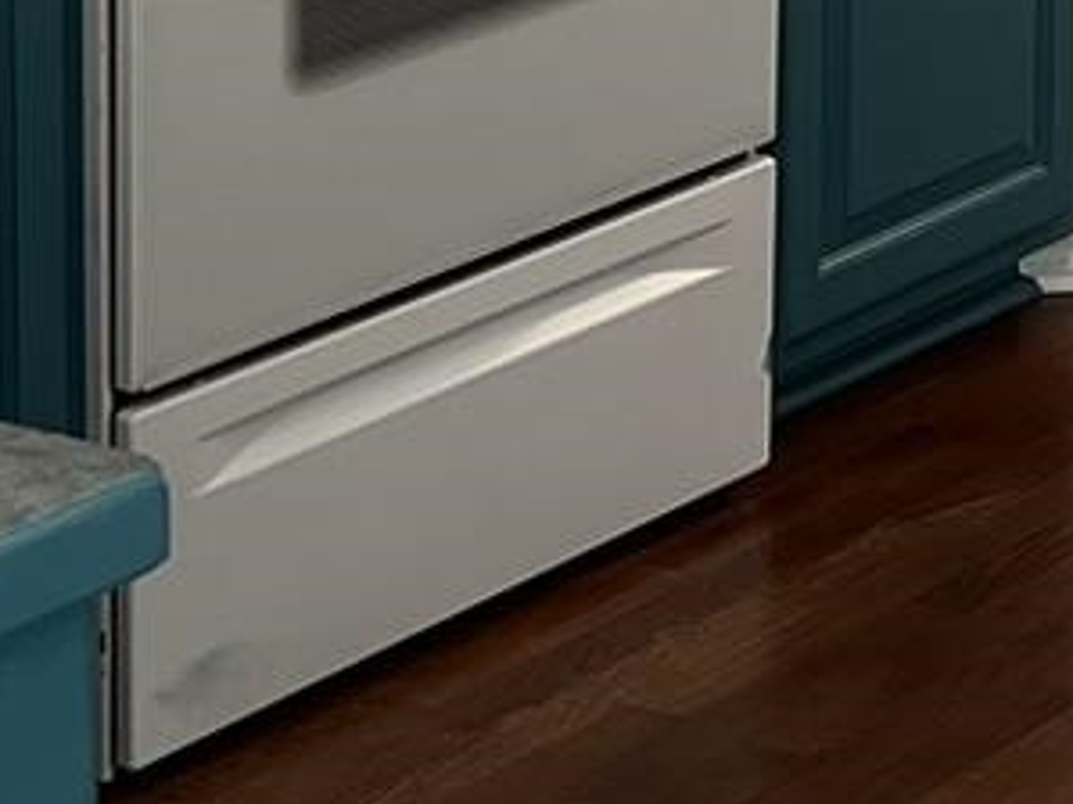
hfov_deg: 10.9
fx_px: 5515
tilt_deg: -7.9
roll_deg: -1.3
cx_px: 1392
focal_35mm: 178
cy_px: -707
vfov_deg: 8.0
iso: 64
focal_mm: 5.7
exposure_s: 1/121
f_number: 1.5
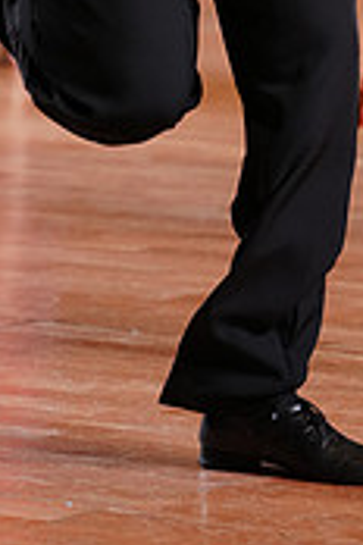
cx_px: 427
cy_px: -301
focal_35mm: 310
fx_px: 4688
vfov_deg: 6.5
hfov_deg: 4.4
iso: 1250
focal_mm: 93
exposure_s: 1/400
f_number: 2.8
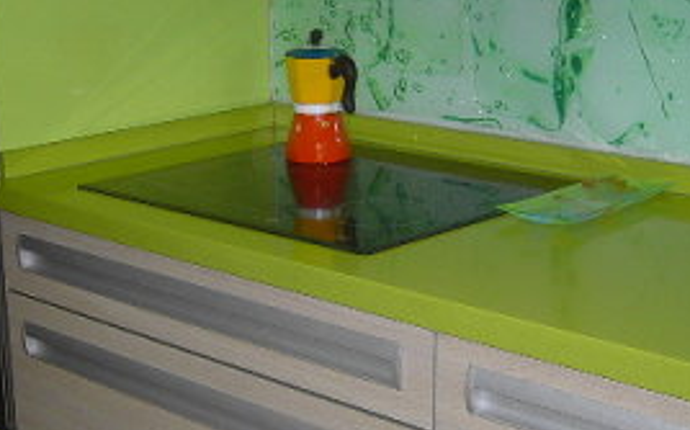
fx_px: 1334
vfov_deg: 18.3
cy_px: 224
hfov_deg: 29.0
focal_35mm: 71
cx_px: 294
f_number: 2.8
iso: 100
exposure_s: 1/50
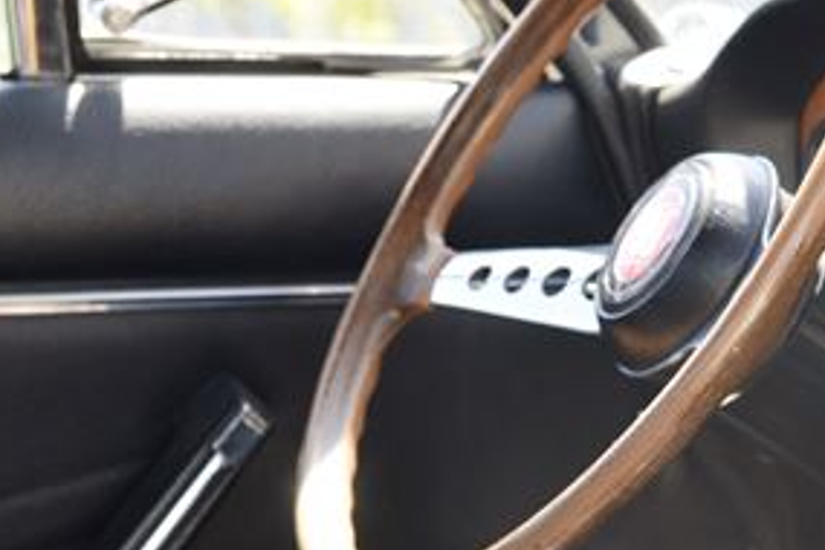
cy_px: 741
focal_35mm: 168
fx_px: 3850
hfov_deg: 12.1
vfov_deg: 8.1
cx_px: 842
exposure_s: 1/125
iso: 280
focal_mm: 50
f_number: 5.6
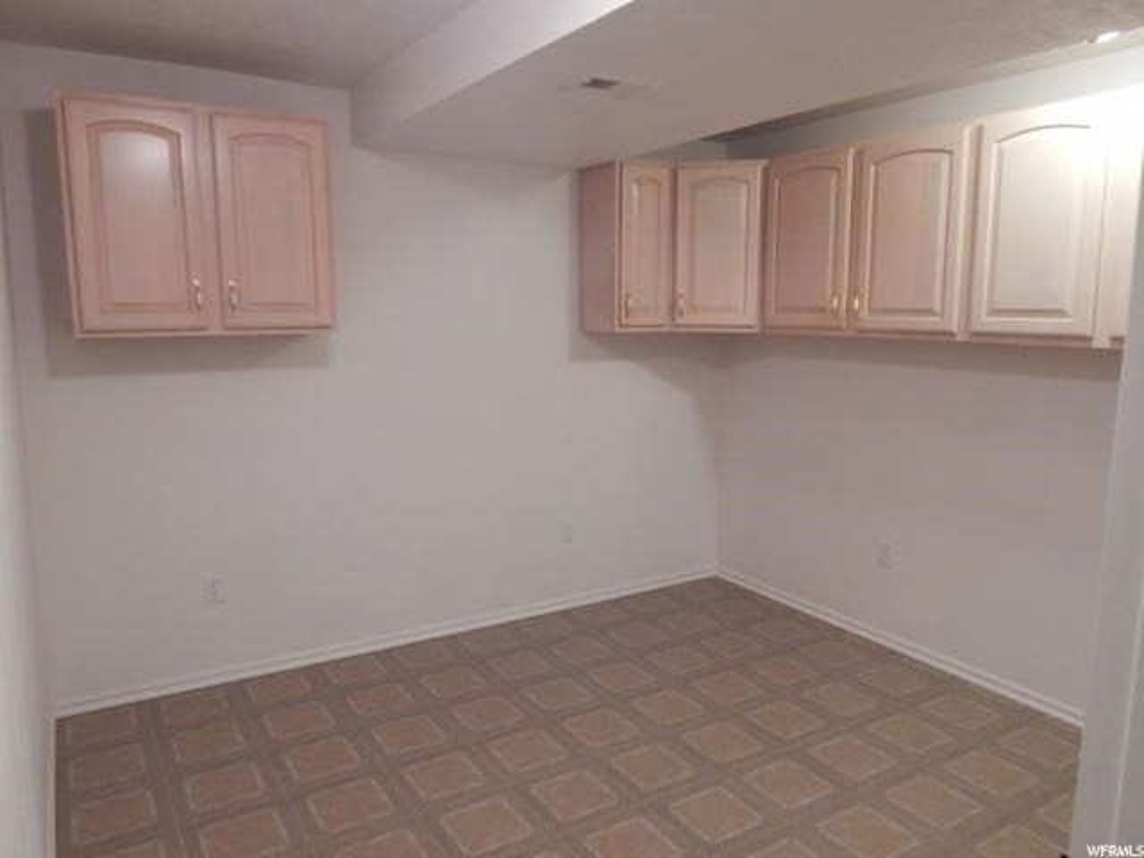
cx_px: 572
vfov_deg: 54.9
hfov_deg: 69.4
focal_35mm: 25
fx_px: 826
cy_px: 429
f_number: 3.1
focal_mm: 4.5
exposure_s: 1/30
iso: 400
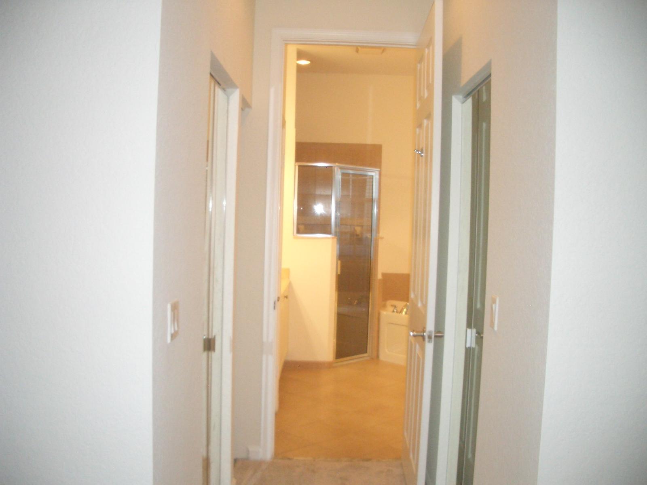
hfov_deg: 52.6
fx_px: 654
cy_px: 242
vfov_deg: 40.7
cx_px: 324
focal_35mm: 35
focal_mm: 5.8
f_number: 2.6
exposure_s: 1/60
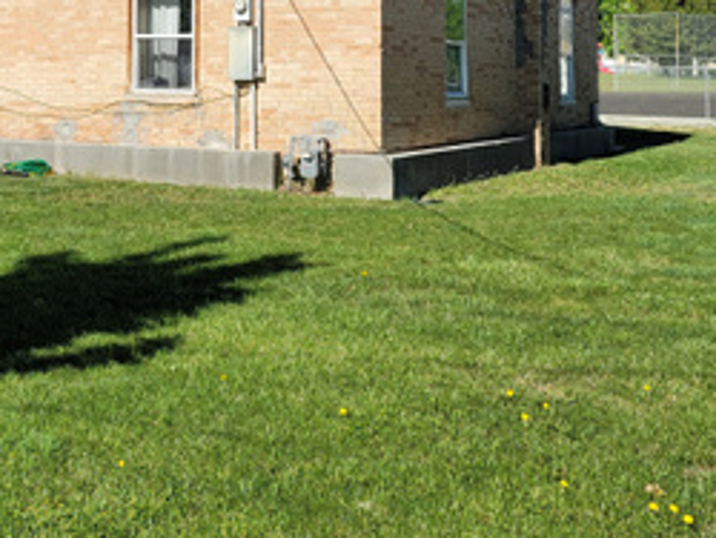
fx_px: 1325
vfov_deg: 22.3
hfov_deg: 29.5
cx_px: 143
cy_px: 40
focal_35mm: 64
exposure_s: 1/1163
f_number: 1.8
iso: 20
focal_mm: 7
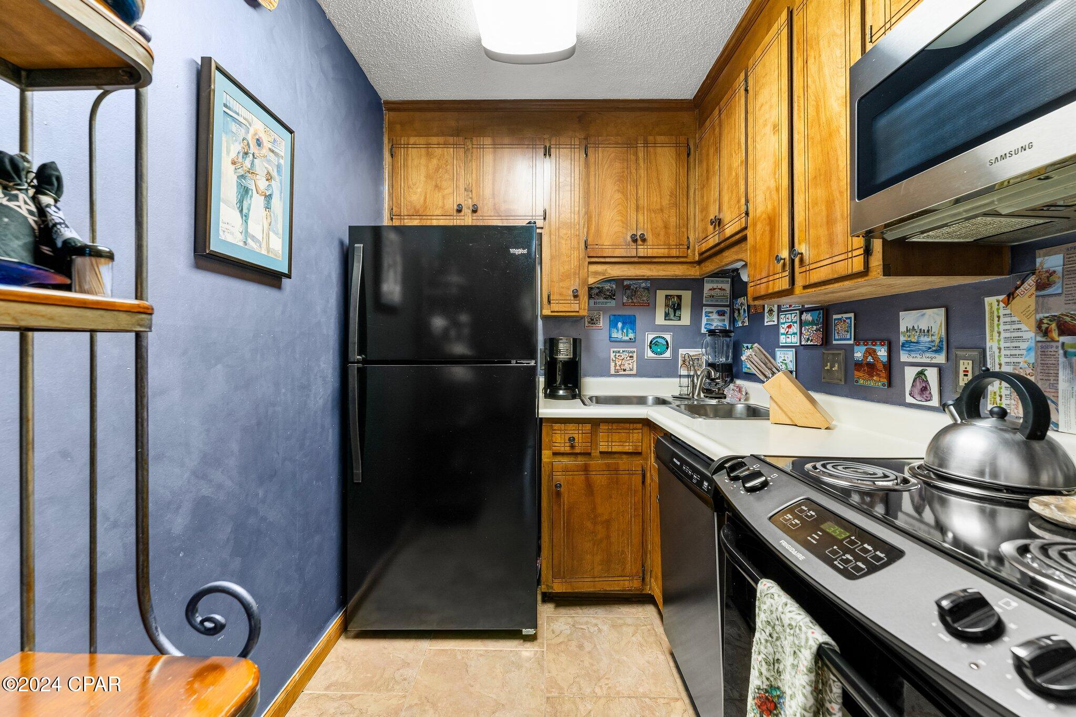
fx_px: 418
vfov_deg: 81.2
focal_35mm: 14
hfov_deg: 104.3
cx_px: 538
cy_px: 358
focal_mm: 14
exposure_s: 1/8
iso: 400
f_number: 7.1
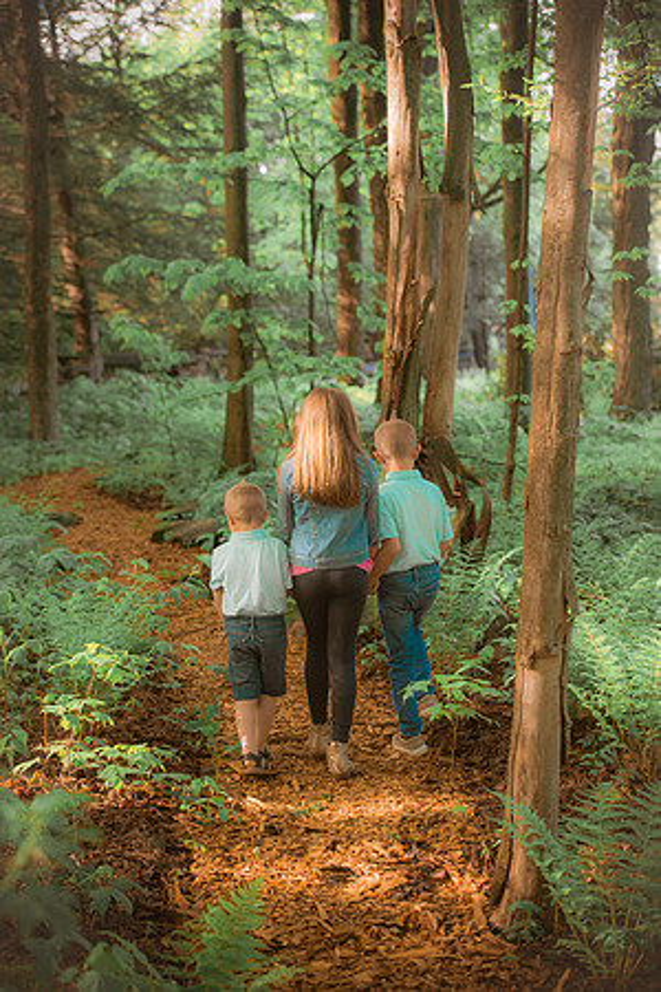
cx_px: 330
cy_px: 496
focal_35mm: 70
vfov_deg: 28.8
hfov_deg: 19.5
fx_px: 1928
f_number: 3.5
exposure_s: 1/160
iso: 640
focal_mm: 70
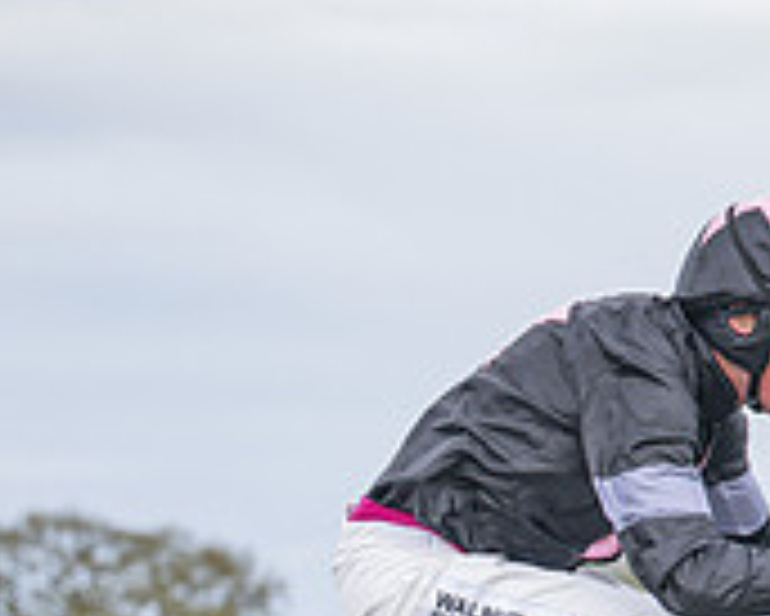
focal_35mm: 260
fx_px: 5929
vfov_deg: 5.9
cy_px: 868
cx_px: 562
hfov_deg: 7.4
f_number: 2.8
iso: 400
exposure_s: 1/2000
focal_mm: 70
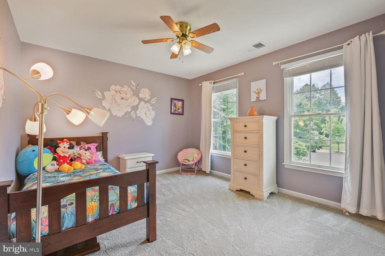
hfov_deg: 96.7
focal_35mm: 16
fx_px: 171
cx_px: 192
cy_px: 128
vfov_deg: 73.8
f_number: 8
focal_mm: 16
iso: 200
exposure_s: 1/2.5
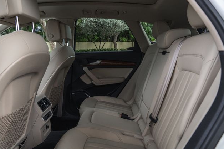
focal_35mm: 28
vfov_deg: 46.2
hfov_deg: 65.5
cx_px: 110
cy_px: 64
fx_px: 174
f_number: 8
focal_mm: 24
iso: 640
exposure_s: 1/100
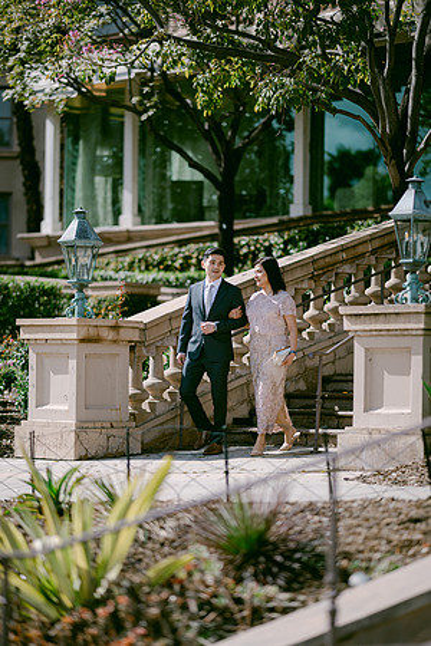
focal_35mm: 105
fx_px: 1885
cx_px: 216
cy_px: 323
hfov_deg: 13.0
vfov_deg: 19.5
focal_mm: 105
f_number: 1.4
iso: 200
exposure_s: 1/16000
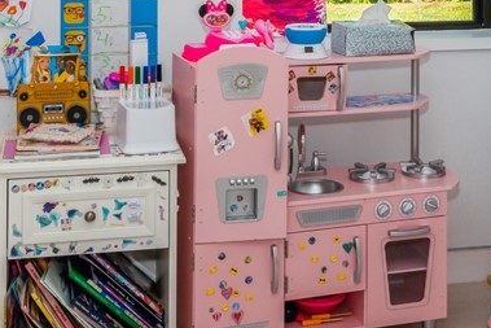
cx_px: 323
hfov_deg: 26.5
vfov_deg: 16.9
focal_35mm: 76
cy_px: -100
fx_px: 1037
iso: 200
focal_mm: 17
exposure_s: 1/100
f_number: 8
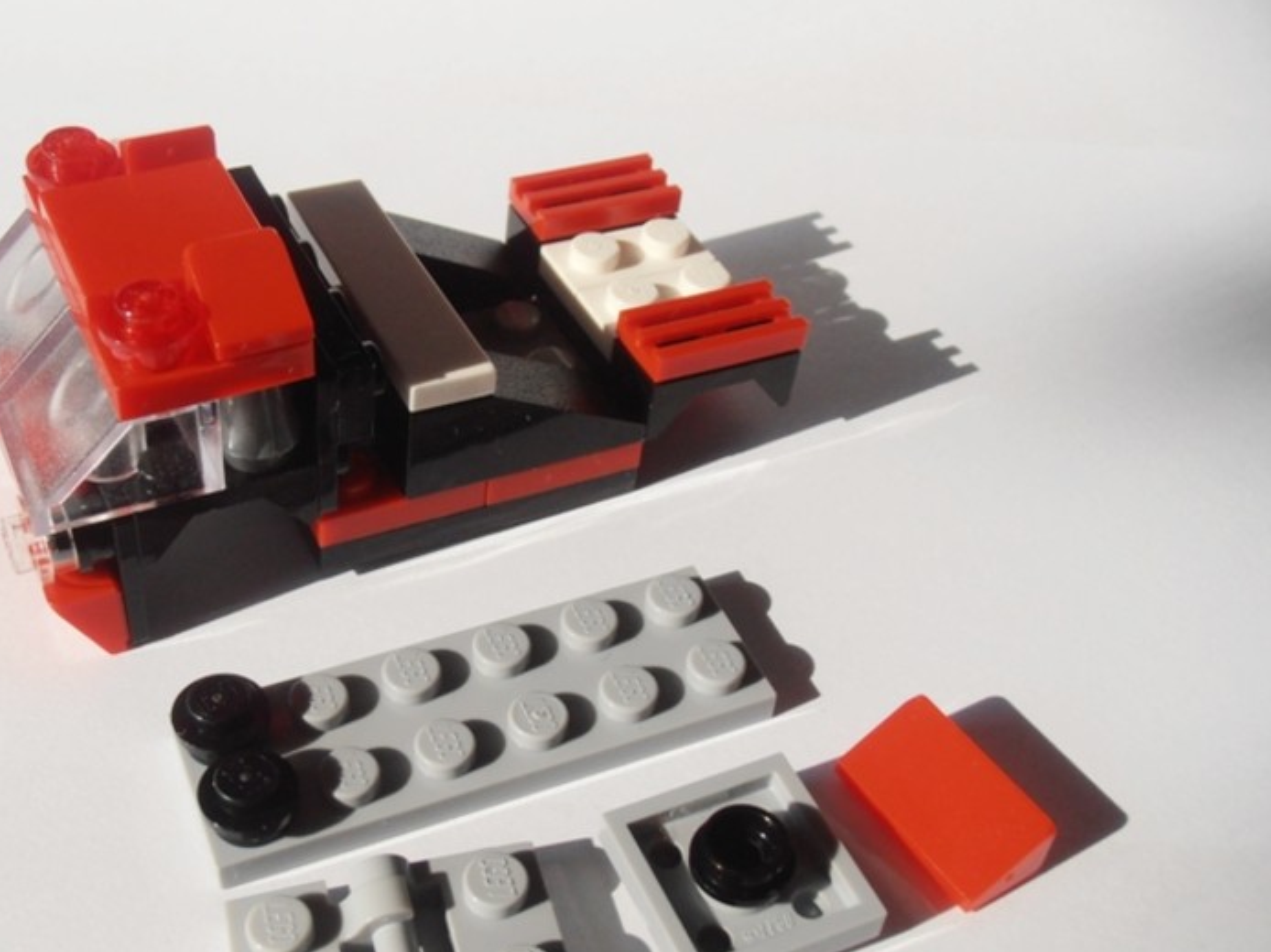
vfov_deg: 30.2
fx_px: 1762
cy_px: 578
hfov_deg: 39.4
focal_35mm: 48
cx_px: 473
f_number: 3.9
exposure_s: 1/500
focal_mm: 6.61
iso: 80
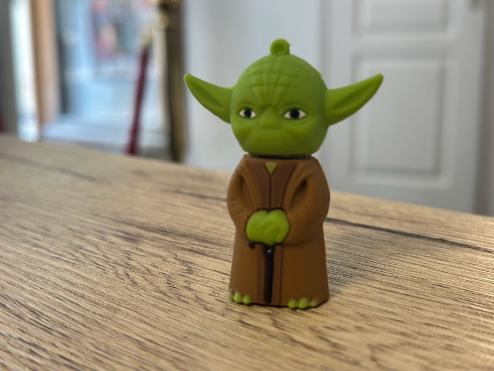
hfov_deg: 39.7
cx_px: 247
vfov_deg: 30.3
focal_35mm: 48
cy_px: 186
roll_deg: +0.4
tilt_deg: -11.7
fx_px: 685
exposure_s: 1/50
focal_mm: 6.86
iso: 80
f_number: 1.78
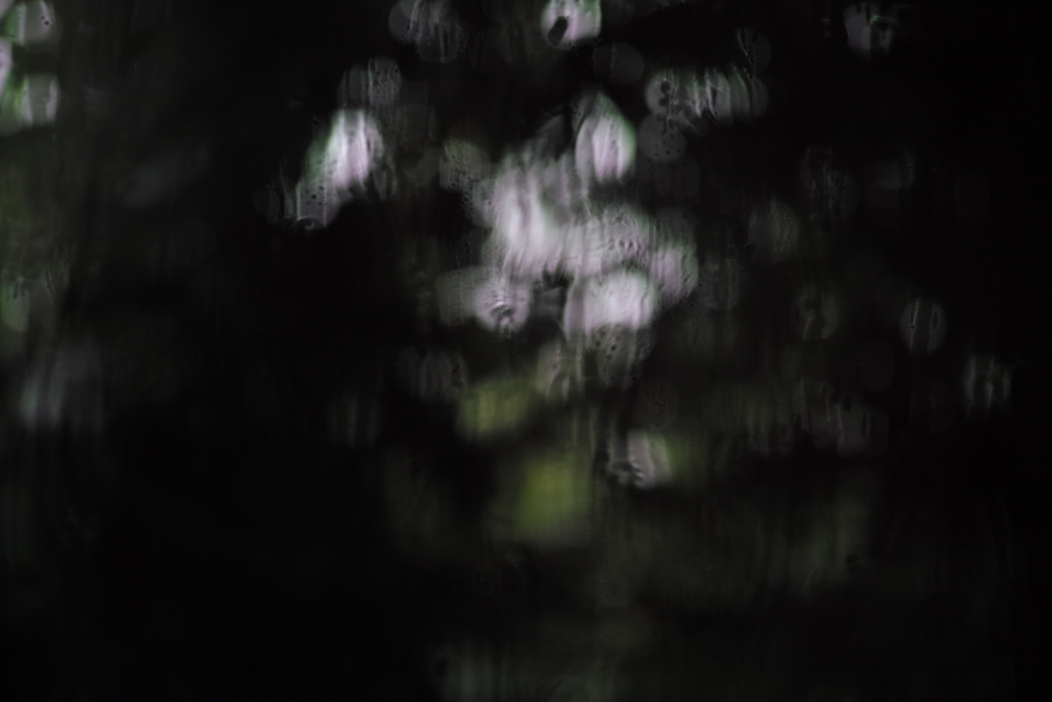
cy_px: 351
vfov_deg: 29.9
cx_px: 526
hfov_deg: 43.6
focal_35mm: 45
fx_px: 1315
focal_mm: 30
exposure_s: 1/8
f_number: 2.8
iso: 200
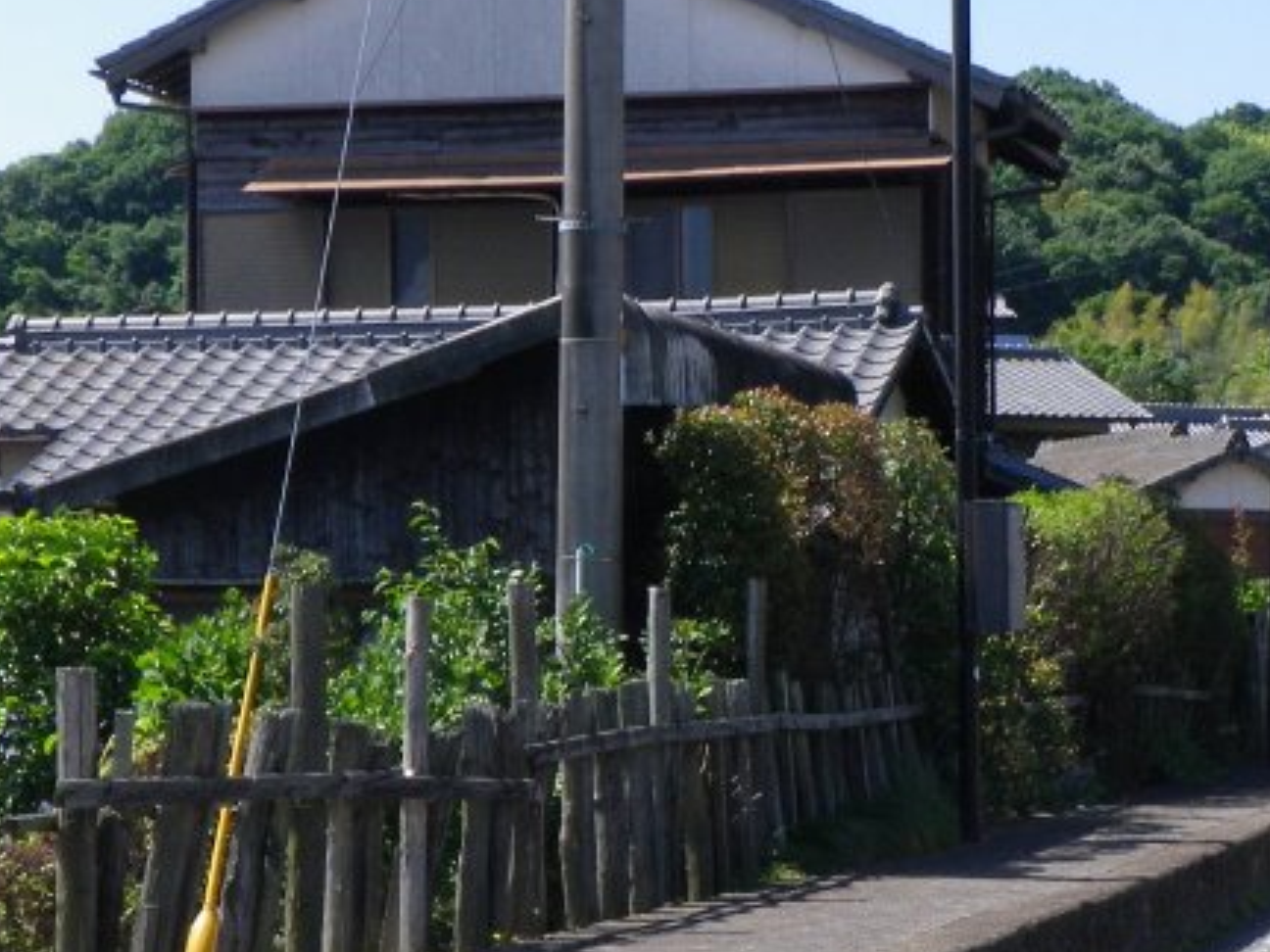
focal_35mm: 83
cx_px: 900
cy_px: 658
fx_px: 3045
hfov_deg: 23.4
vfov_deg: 17.7
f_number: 6.3
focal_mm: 6.2
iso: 64
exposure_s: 1/160
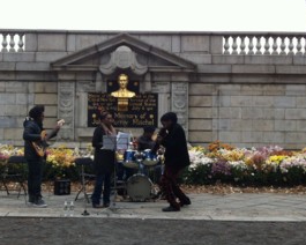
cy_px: 110
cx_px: 121
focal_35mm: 58
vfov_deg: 26.2
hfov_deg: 32.4
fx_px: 525
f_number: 2.8
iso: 125
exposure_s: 1/120
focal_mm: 3.85
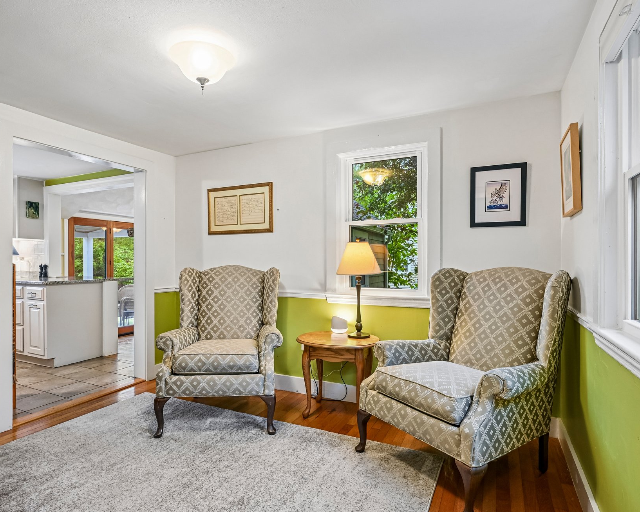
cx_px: 302
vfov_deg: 68.1
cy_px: 258
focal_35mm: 20
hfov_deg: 80.3
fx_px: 379
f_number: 8
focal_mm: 17
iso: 400
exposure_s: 1/8
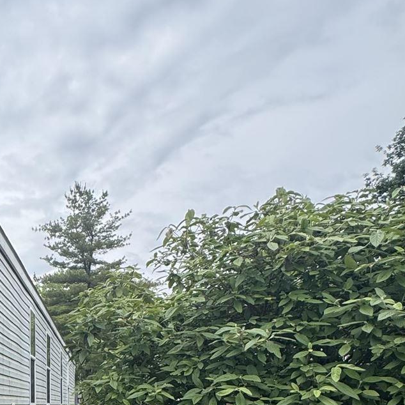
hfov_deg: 29.5
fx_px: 596
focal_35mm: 45
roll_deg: +0.0
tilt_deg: -1.3
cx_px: -132
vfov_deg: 33.7
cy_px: 423
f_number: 2.2
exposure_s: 1/944
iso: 40
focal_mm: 2.22
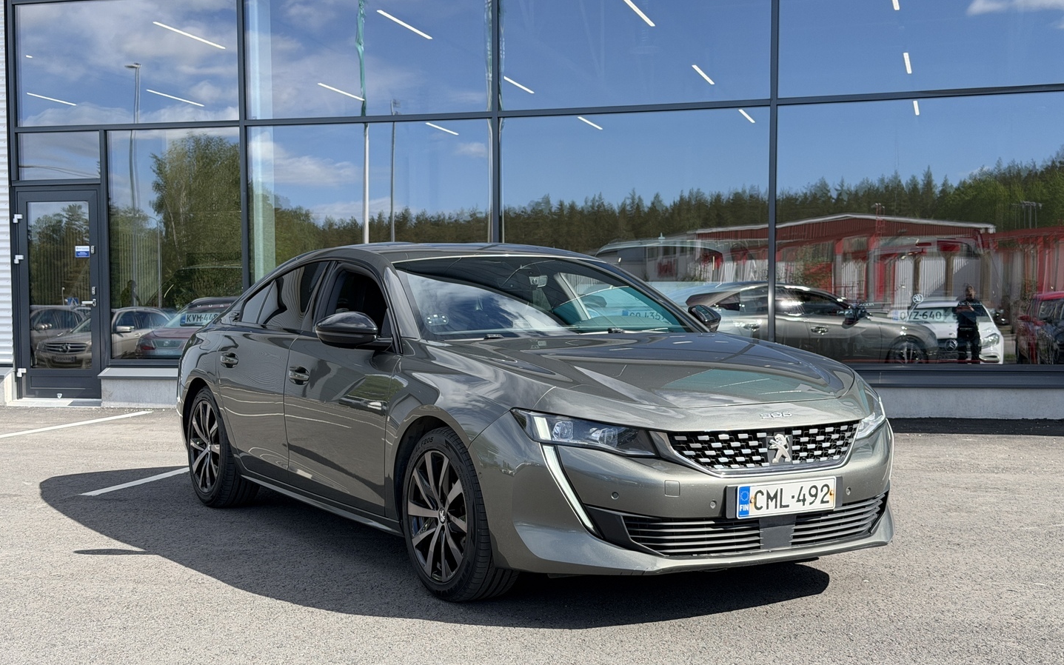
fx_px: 1479
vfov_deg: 25.3
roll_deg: -0.3
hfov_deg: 39.6
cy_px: 387
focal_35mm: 51
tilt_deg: -3.2
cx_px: 532
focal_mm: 6.76
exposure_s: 1/2088
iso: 80
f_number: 1.78
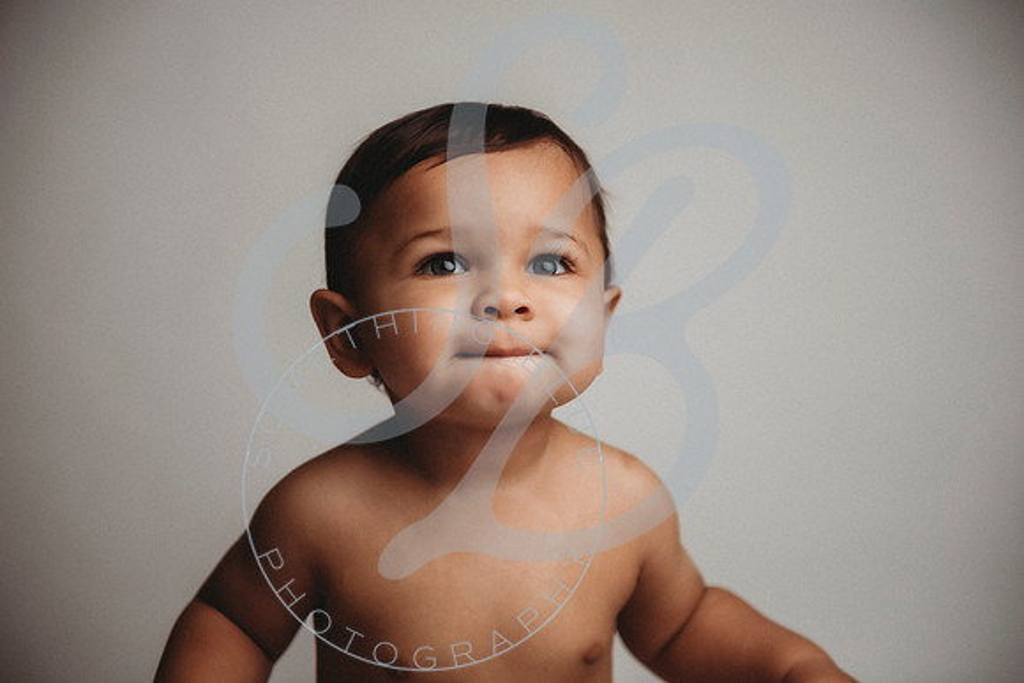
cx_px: 512
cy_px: 342
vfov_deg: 19.5
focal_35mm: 70
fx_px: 1991
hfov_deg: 28.8
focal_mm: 70
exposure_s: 1/125
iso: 100
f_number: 2.8
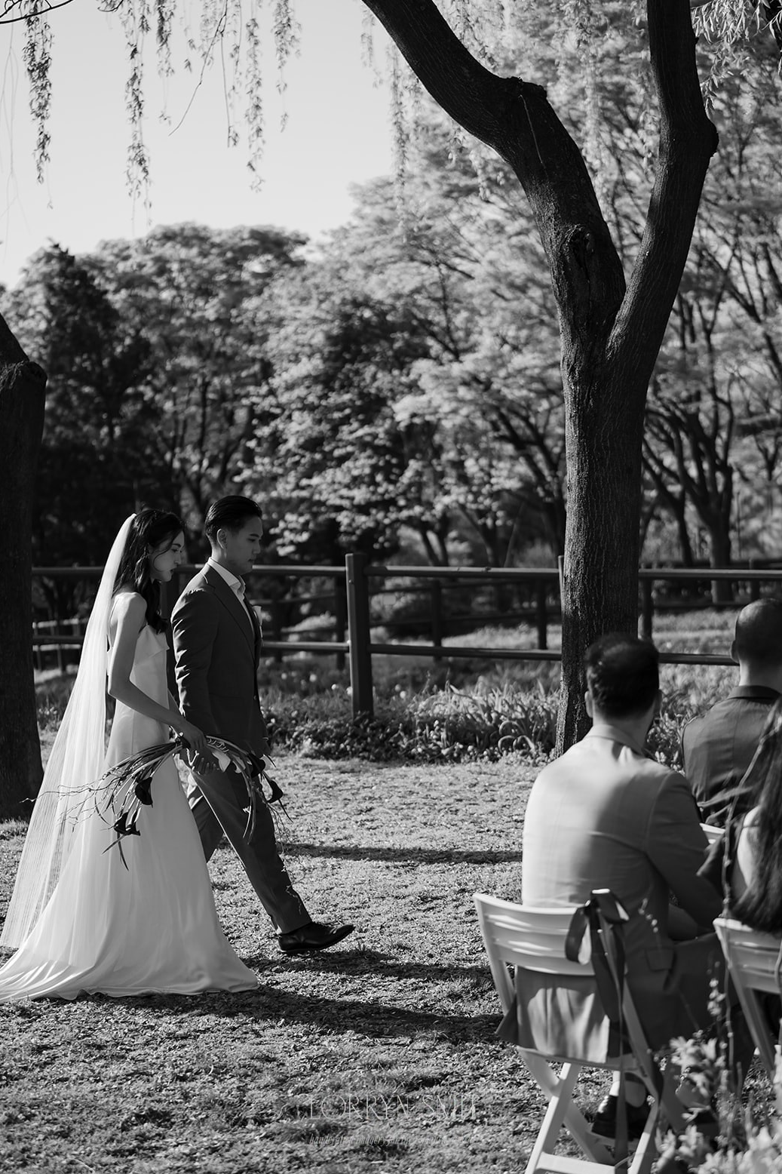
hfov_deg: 18.9
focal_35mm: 72
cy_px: 585
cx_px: 395
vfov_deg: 28.1
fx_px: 2346
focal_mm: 70
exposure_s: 1/2500
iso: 100
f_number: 2.8
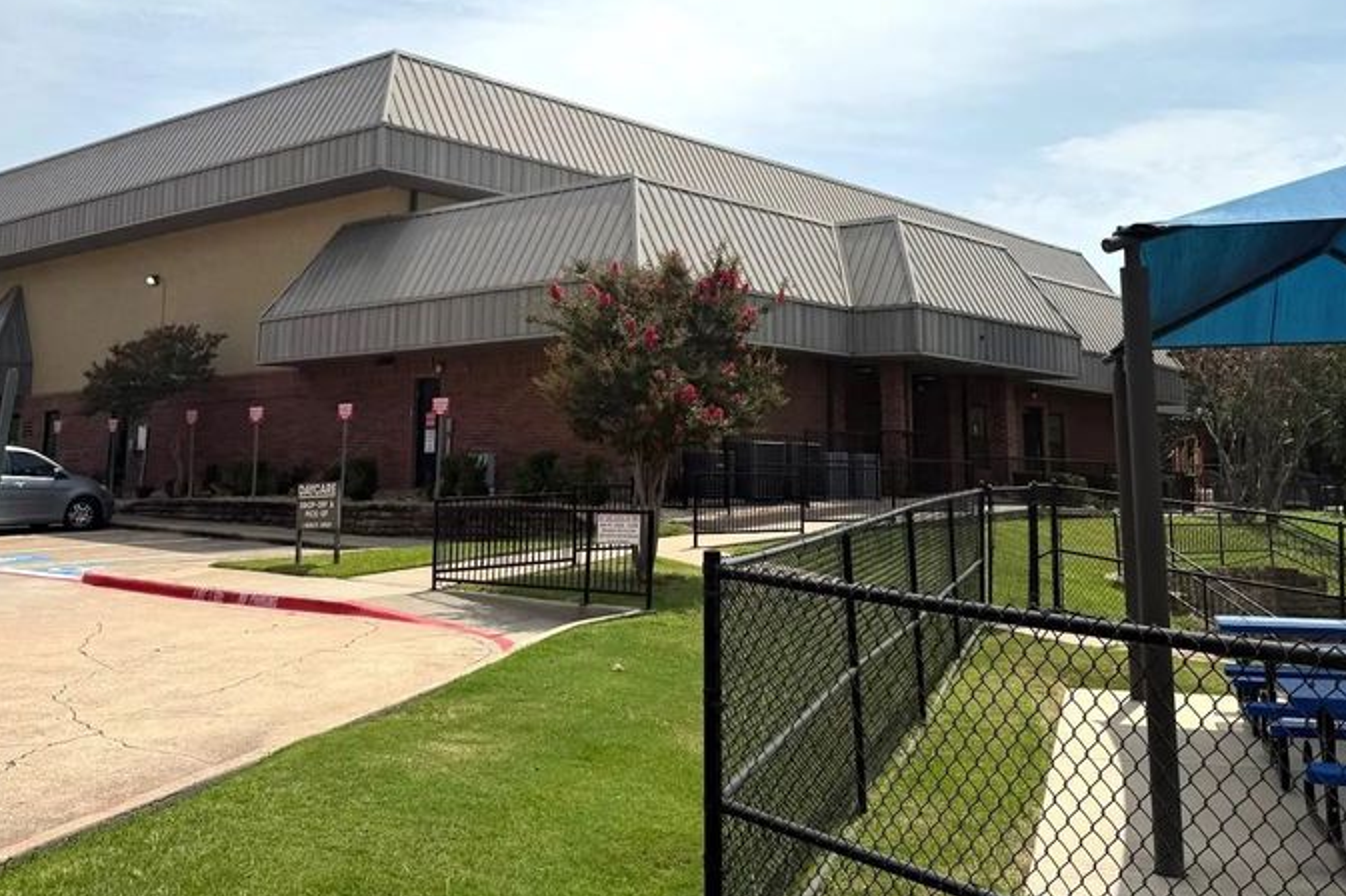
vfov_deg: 34.3
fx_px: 1420
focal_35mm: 38
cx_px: 656
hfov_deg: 50.7
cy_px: 224
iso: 64
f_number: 1.78
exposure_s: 1/14286
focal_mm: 6.76
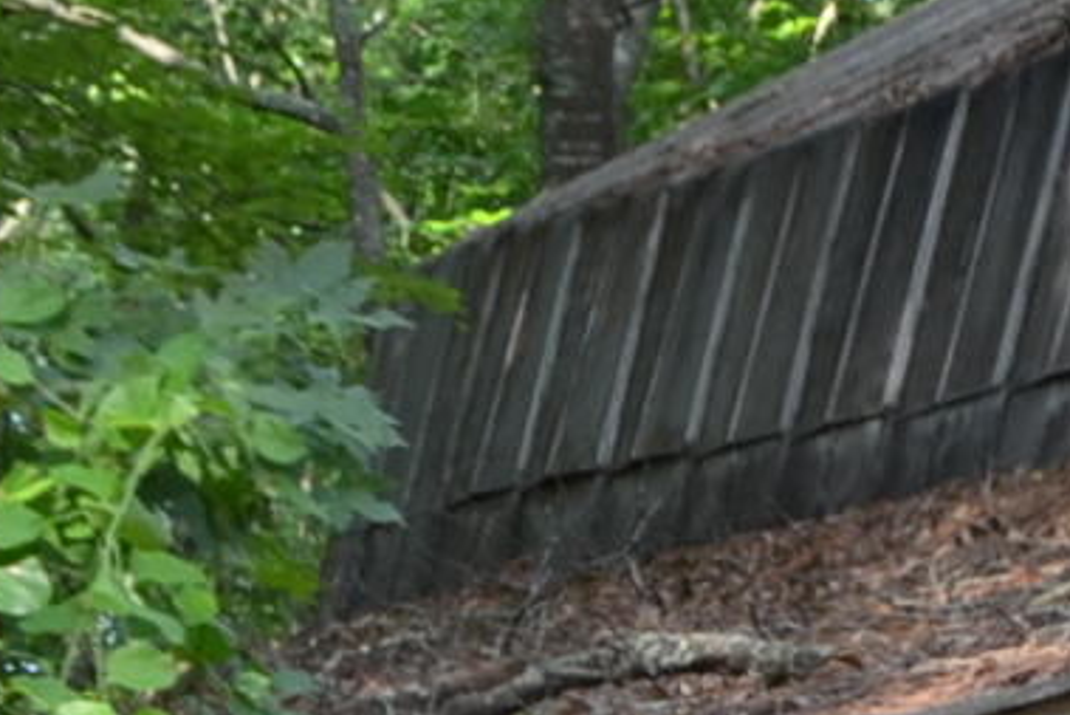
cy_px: 1464
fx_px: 5203
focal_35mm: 175
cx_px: 1268
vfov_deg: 7.5
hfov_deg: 11.5
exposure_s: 1/125
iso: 400
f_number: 5.6
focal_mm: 18
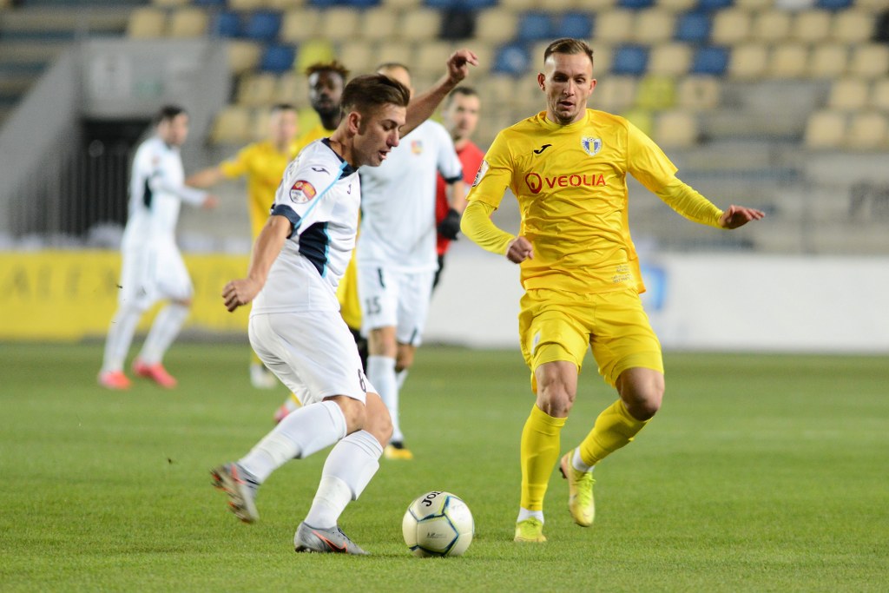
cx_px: 444
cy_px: 296
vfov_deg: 4.6
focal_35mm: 300
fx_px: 7409
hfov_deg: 6.9
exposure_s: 1/640
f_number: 3.2
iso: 2000
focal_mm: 300
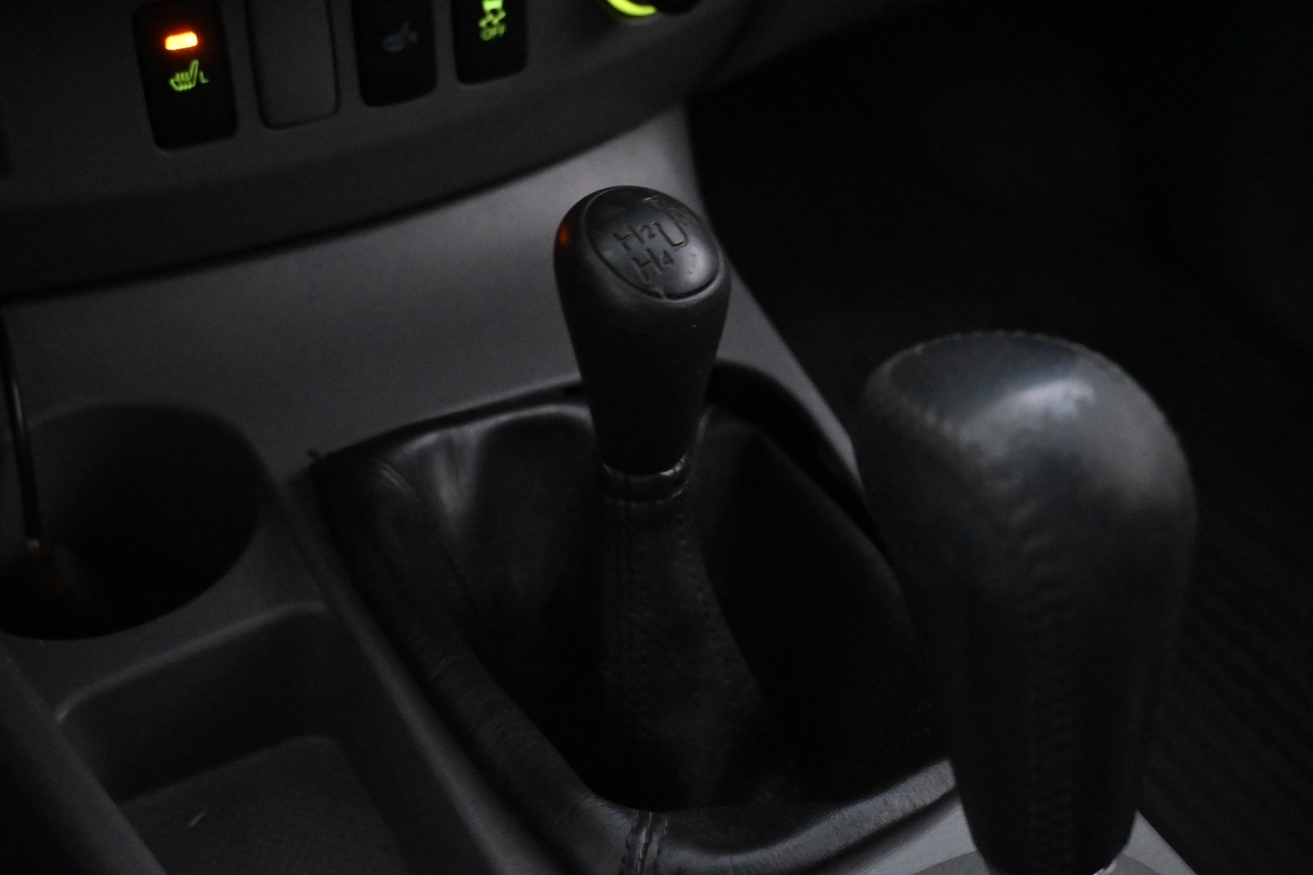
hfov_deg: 46.4
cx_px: 656
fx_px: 1532
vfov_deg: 31.9
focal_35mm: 42
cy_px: 438
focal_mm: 28
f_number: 4.5
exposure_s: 1/50
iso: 12800
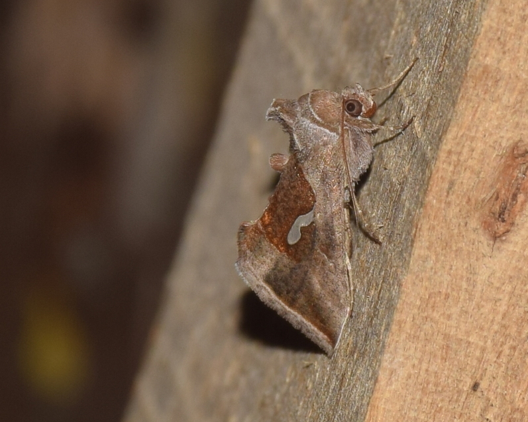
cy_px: 211
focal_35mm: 237
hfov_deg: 8.2
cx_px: 290
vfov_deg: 6.5
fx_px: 3702
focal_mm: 140
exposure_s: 1/160
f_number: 13
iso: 100
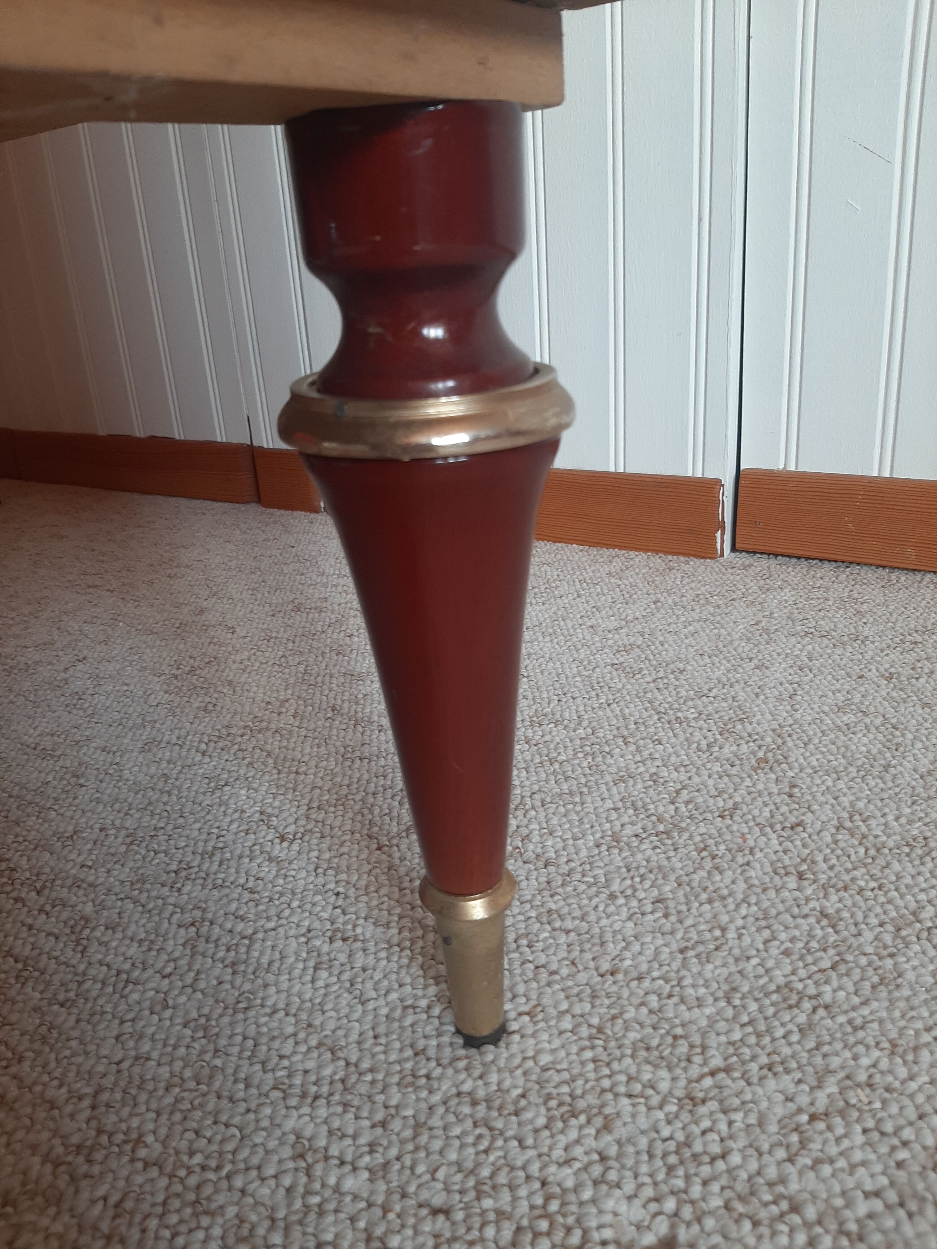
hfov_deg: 53.1
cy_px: 624
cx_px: 468
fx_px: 938
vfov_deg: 67.3
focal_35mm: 26
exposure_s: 1/50
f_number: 1.7
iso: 64
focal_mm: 3.93
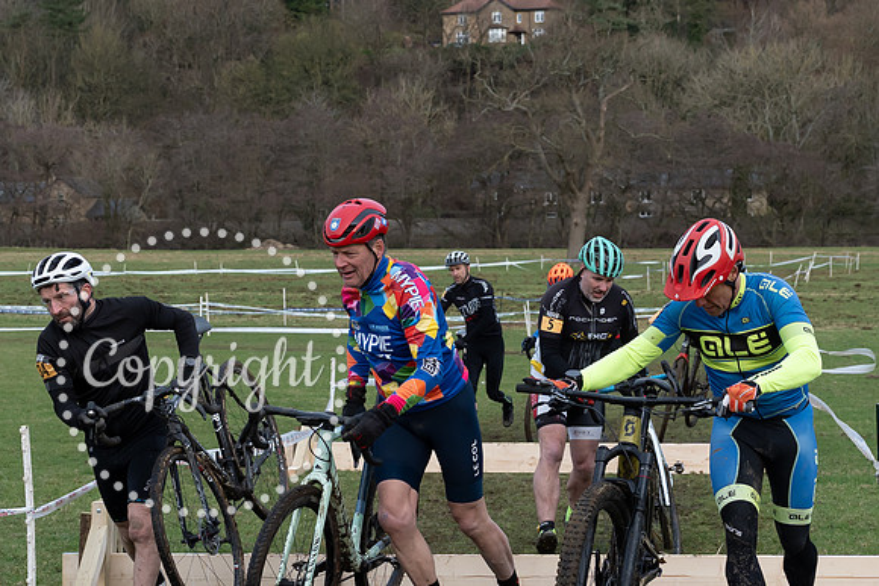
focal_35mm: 89
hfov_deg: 22.9
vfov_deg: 15.4
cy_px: 286
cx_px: 433
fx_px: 2166
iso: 640
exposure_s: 1/800
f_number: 4
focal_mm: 35
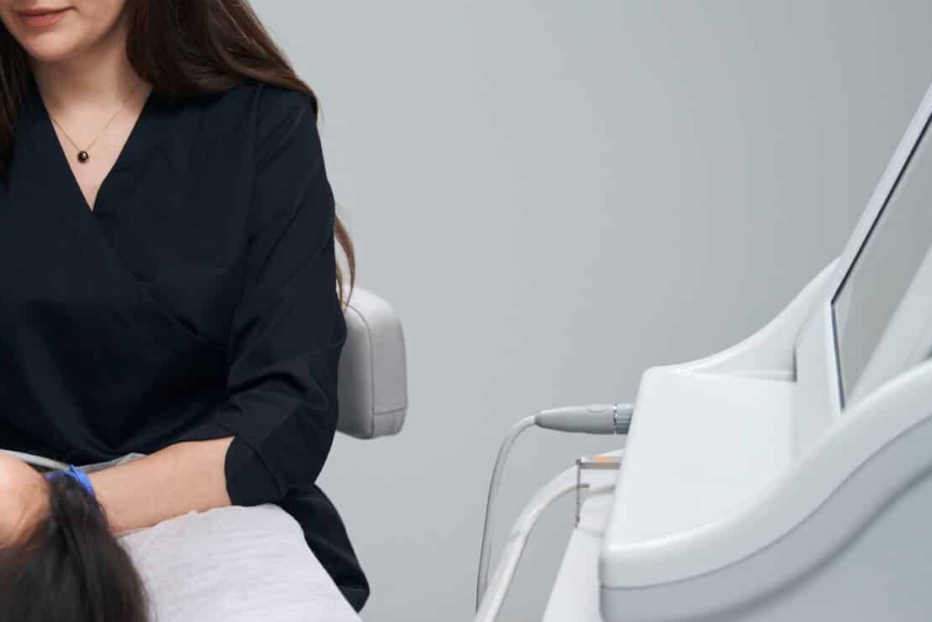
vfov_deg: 16.7
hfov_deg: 24.5
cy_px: 381
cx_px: 215
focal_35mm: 82
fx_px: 2121
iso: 320
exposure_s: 1/250
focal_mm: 35.4
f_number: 2.8
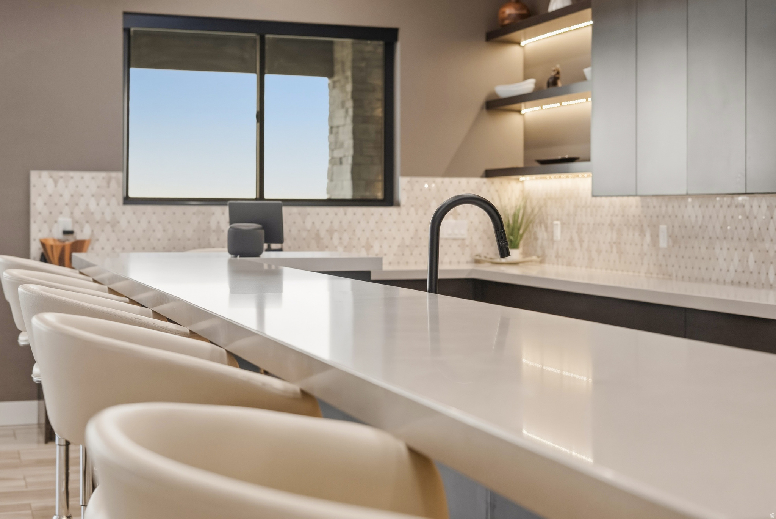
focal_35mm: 50
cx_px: 388
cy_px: 260
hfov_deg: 39.6
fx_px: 1078
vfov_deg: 27.0
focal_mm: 50
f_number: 4
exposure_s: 1/60
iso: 320
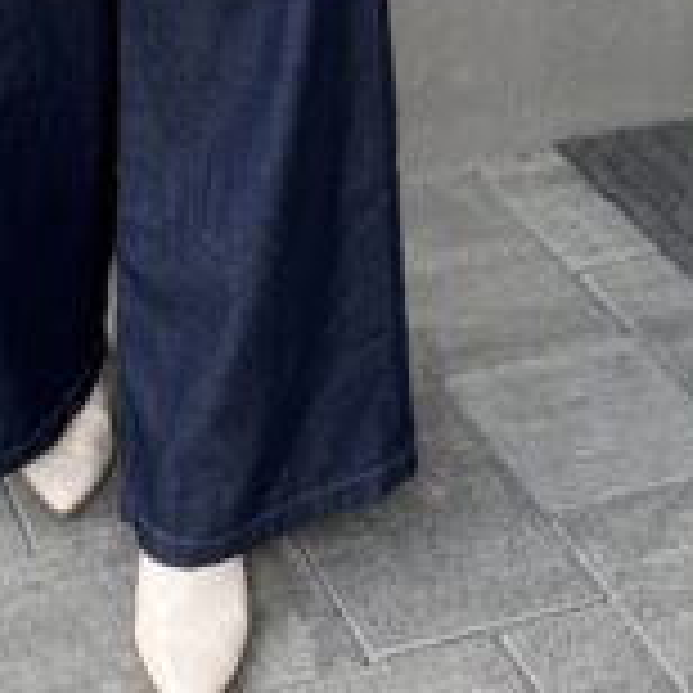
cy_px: -506
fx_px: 2084
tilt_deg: -12.1
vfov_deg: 16.3
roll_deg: -0.2
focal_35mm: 92
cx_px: 81
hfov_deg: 18.6
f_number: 1.78
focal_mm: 6.76
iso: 100
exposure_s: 1/412
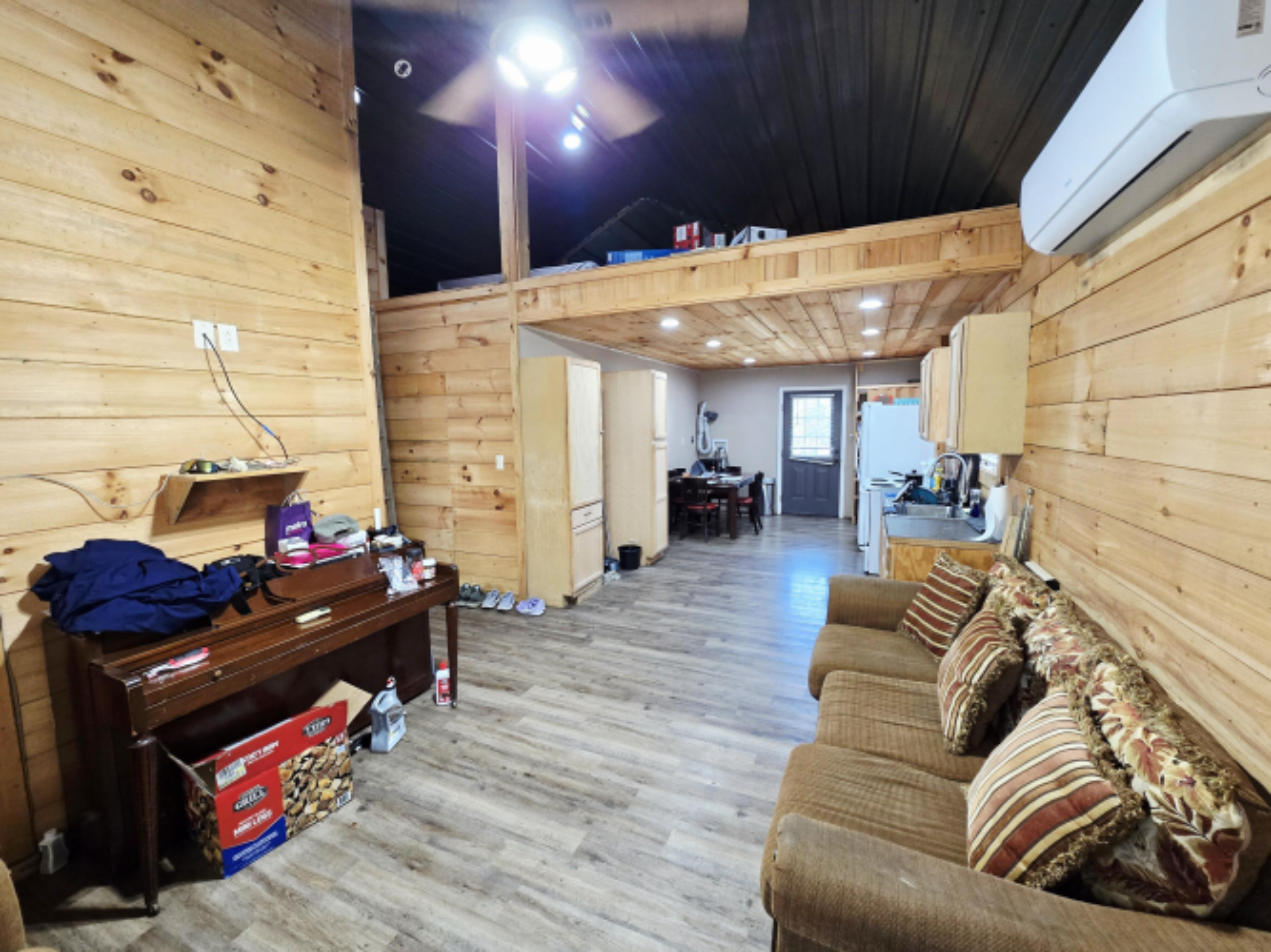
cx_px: 636
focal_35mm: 13
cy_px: 476
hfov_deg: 106.2
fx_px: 477
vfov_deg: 89.9
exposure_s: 1/60.2
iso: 250
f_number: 2.2
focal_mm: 2.2
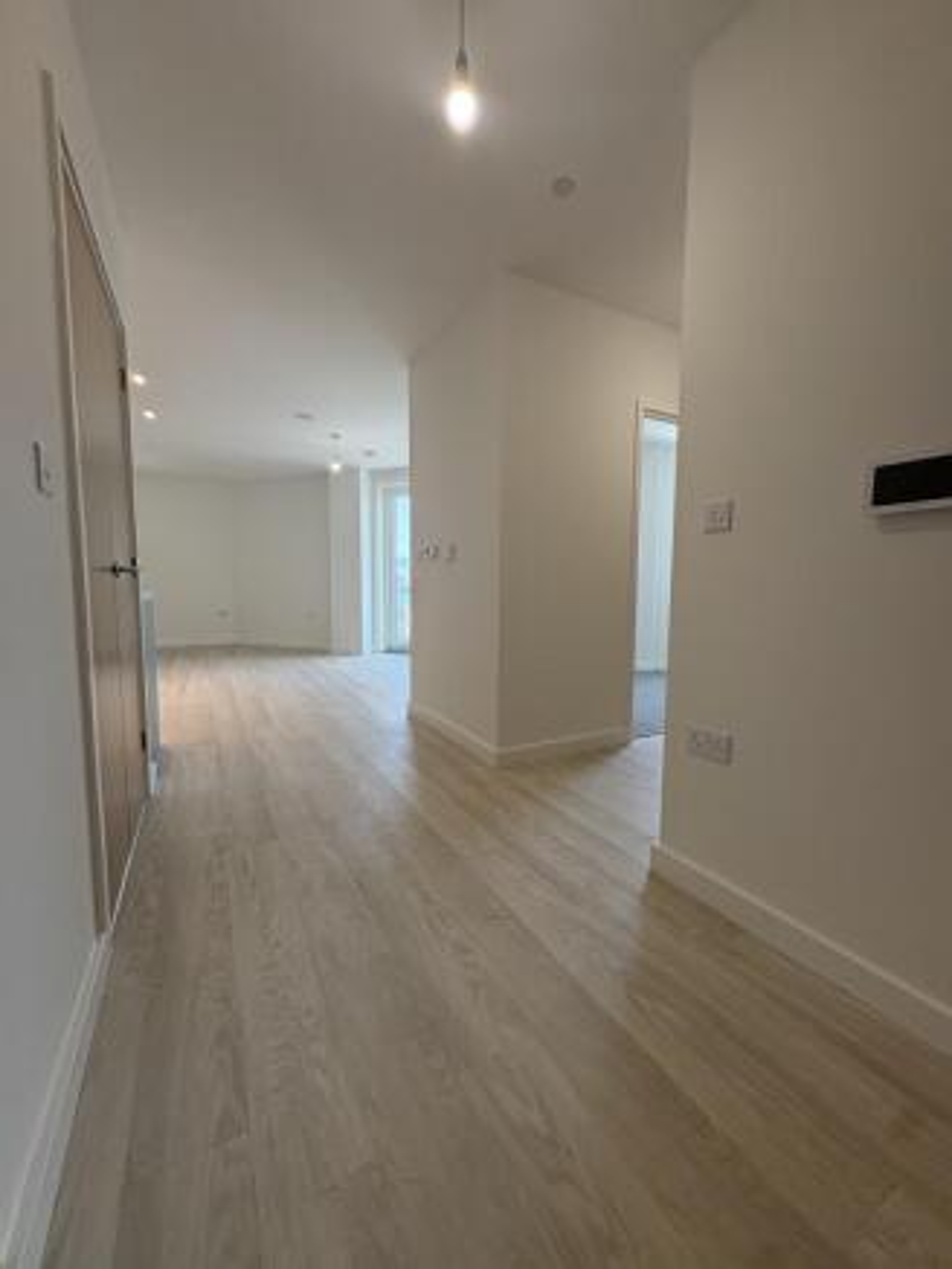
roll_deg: -0.3
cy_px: 634
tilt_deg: -5.1
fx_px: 513
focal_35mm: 14
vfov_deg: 102.0
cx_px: 476
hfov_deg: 85.7
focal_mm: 2.22
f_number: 2.2
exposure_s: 1/112
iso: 80
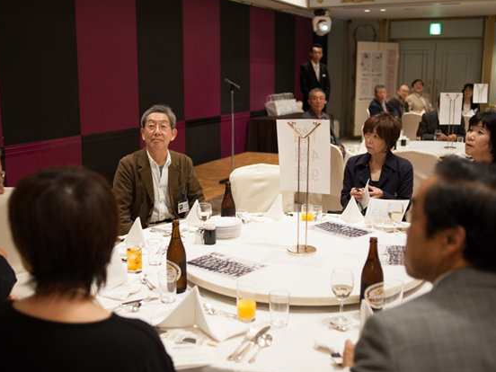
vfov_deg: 36.8
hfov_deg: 47.8
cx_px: 235
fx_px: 559
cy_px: 184
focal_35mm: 39
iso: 640
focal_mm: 35
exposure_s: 1/100
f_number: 2.8
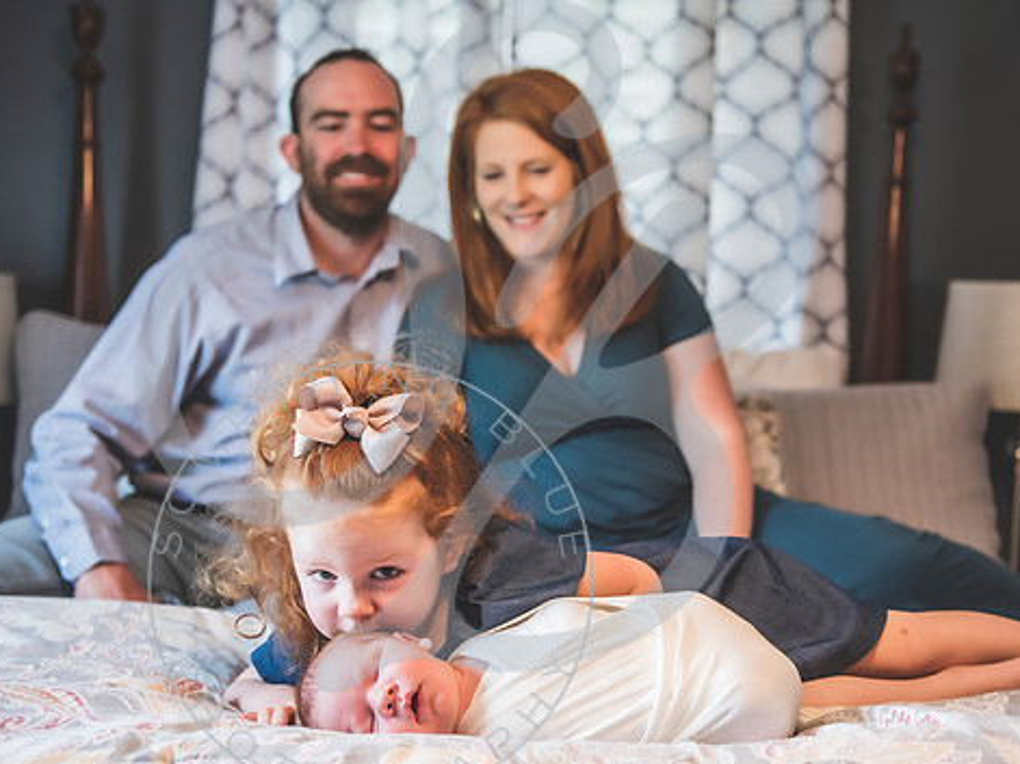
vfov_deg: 28.0
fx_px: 1532
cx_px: 561
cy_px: 462
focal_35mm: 52
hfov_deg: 36.8
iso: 800
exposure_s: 1/125
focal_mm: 38
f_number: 2.8
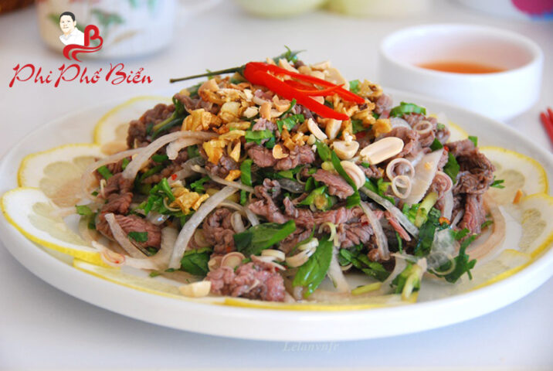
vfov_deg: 12.2
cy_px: 186
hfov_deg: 18.2
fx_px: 1731
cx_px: 276
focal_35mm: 112
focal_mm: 75
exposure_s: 1/60
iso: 500
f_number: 5.3
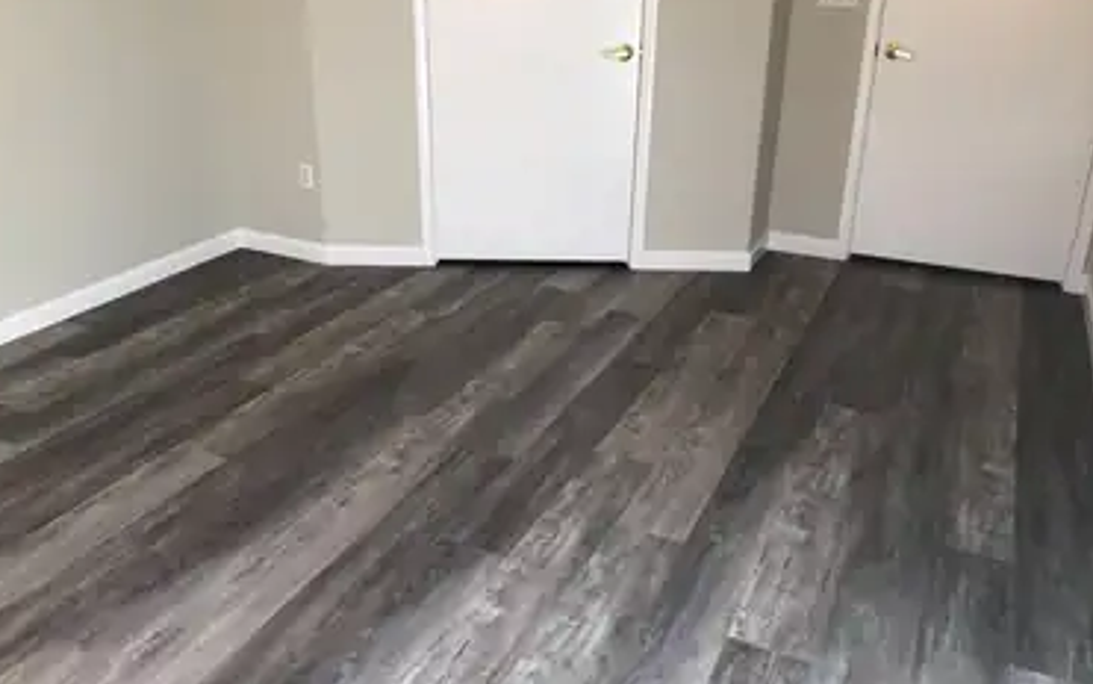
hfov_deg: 59.6
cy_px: 327
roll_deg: -0.3
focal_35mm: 32
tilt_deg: -23.1
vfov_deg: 39.4
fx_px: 953
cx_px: 521
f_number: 1.8
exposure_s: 1/30
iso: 40
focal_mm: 3.99
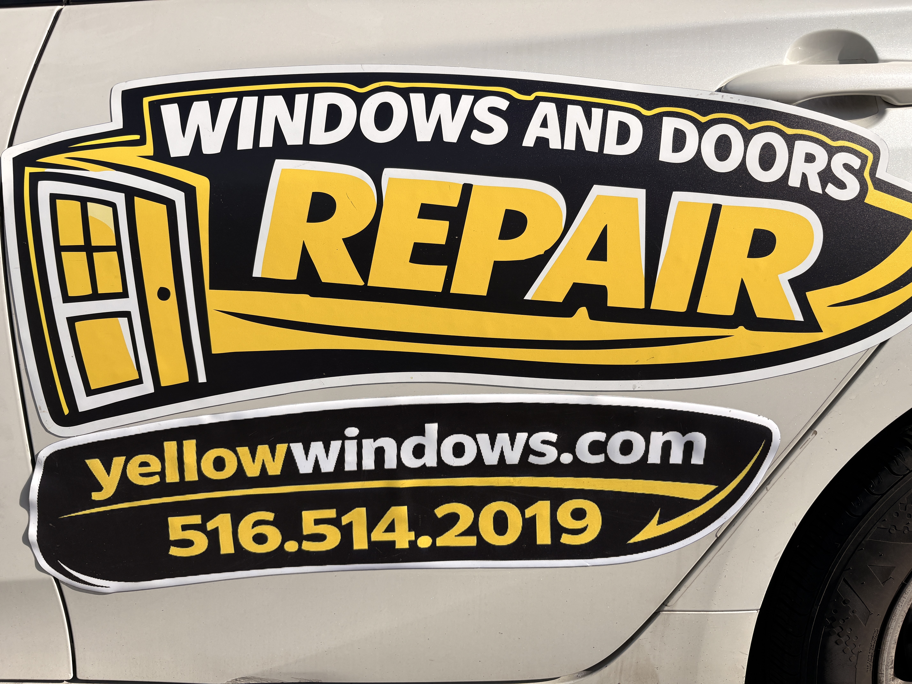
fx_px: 685
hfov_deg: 67.3
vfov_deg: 53.1
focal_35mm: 26
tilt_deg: -11.3
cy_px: 342
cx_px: 456
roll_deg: -1.6
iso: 50
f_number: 1.6
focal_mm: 5.96
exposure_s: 1/5348
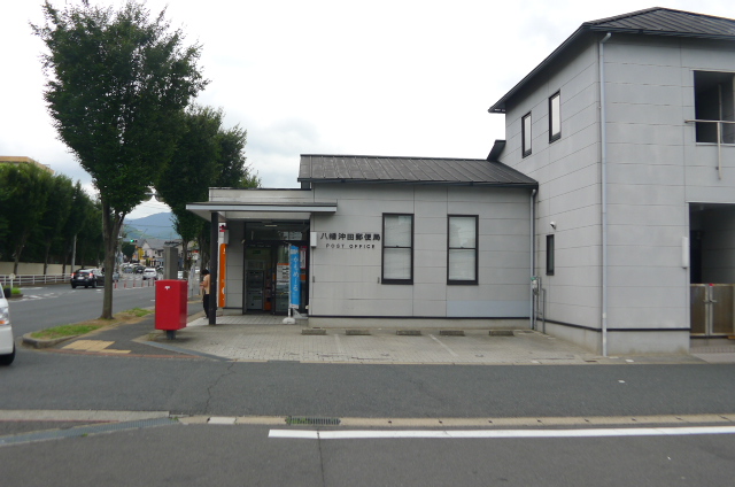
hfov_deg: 42.0
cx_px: 368
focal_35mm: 47
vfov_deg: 28.5
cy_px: 244
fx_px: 958
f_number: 3.2
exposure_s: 1/400
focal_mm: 10
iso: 80
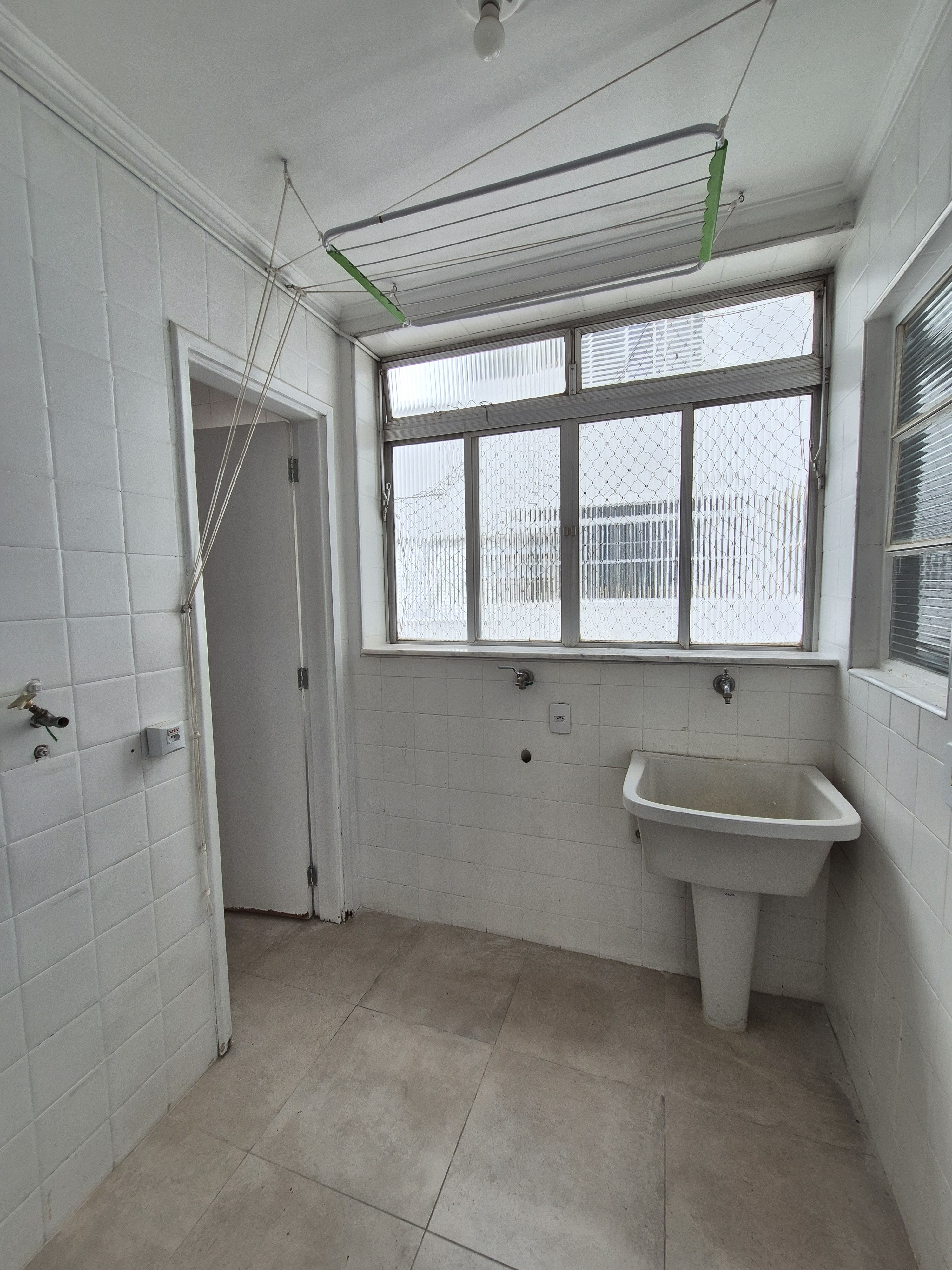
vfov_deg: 106.2
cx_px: 476
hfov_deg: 89.9
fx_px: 477
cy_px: 635
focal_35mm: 13
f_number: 2.2
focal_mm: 2.2
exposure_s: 1/60
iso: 80
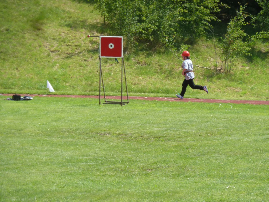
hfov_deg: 8.8
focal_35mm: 225
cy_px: 101
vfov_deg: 6.6
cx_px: 134
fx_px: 1748
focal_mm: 37
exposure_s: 1/250
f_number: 4.6
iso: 80
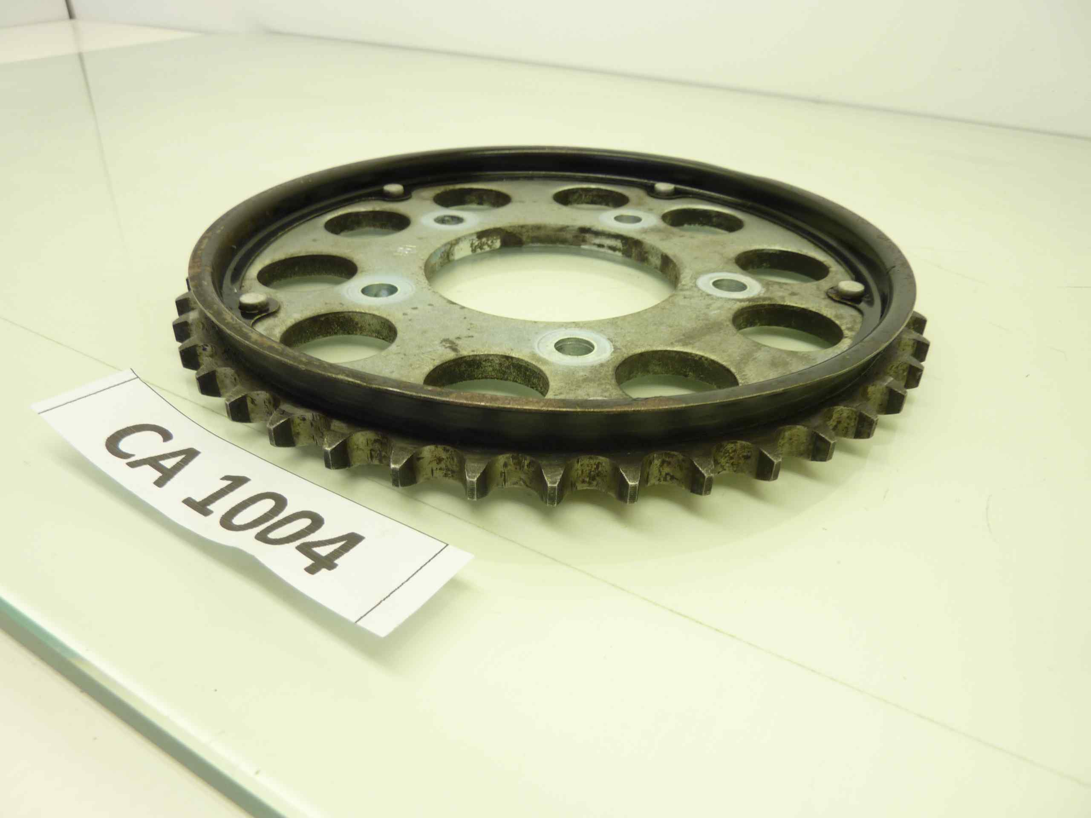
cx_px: 546
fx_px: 788
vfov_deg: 54.9
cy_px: 409
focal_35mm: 25
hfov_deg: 69.4
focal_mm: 4.1
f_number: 3.3
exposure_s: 1/20
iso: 80
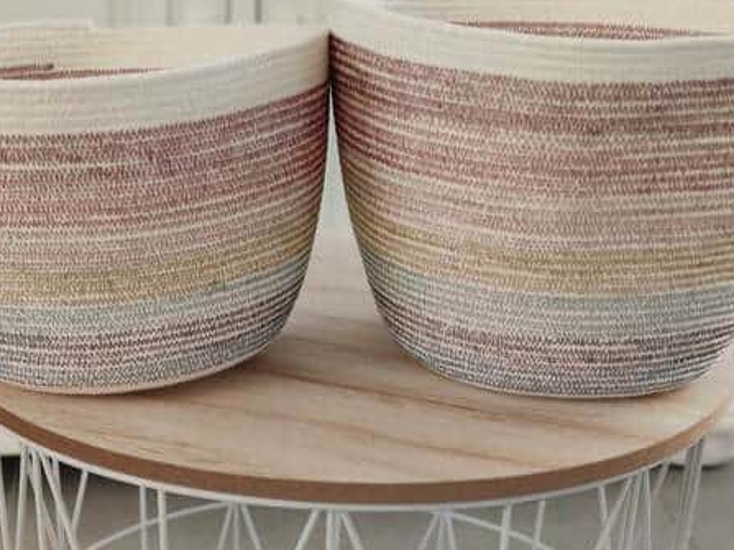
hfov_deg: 34.9
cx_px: 315
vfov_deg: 26.5
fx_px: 1166
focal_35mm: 55
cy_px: 240
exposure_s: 1/100
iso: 267
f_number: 2
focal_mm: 8.16
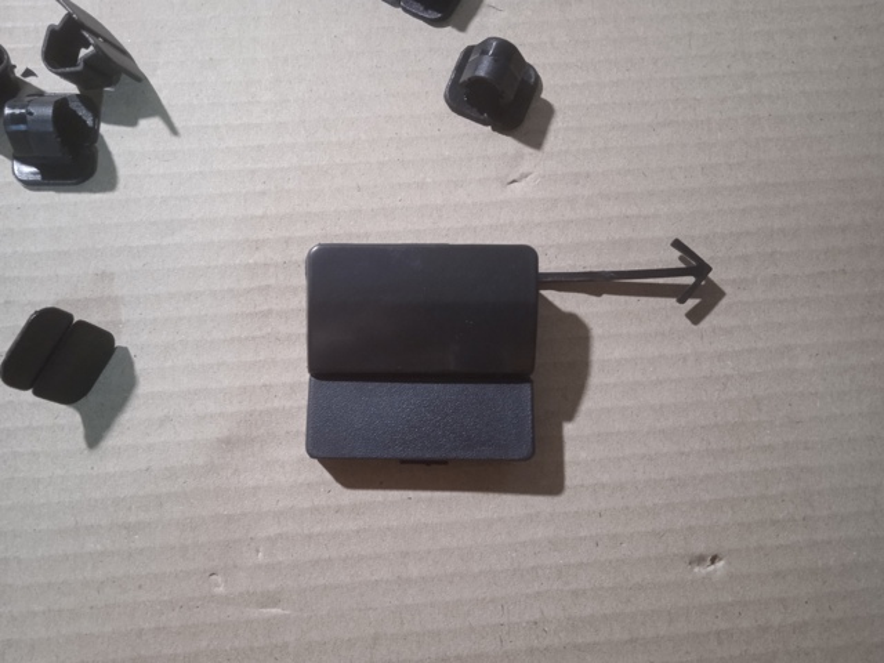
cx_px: 442
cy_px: 332
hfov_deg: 63.4
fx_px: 715
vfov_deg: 49.7
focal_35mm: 28
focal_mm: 3.43
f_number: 2.2
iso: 1021
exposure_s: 1/14.3
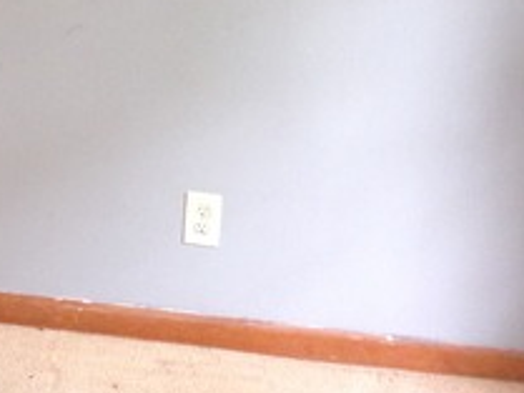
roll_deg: +0.4
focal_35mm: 101
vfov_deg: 14.1
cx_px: -78
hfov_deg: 18.6
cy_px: -113
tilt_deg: -7.2
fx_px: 1530
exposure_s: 1/20
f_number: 2.4
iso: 160
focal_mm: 4.12
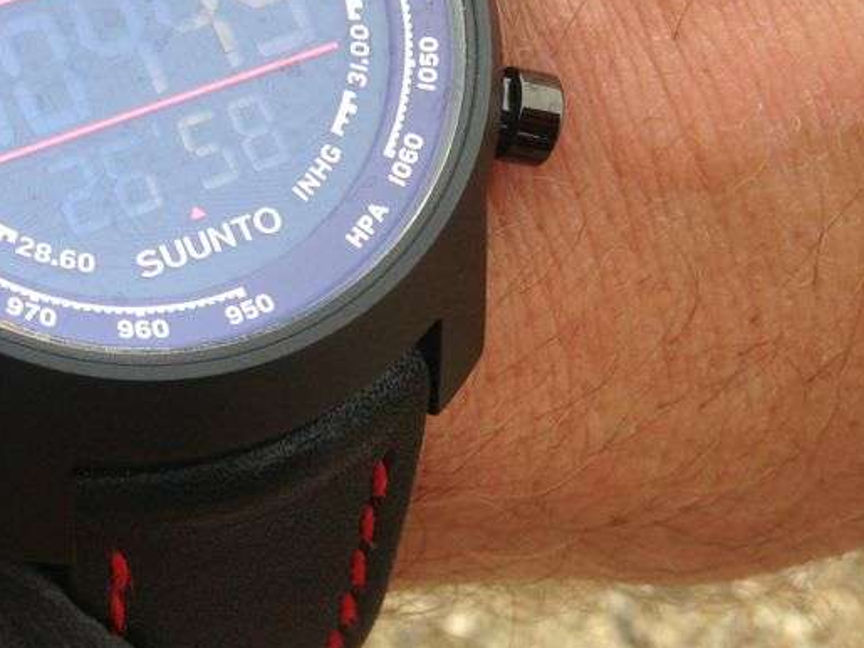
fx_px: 2046
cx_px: -57
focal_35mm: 82
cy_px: 39
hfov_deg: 22.6
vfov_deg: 17.7
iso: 50
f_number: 2.4
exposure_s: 1/609
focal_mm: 4.13
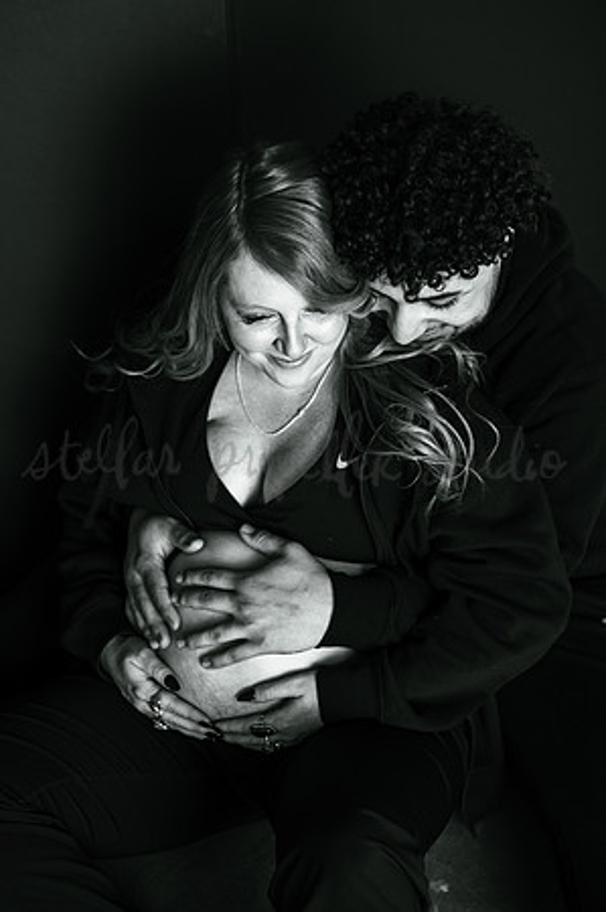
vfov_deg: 39.6
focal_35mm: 50
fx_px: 1265
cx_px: 303
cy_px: 456
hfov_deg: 26.9
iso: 200
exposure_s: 1/160
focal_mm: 50
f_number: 2.5
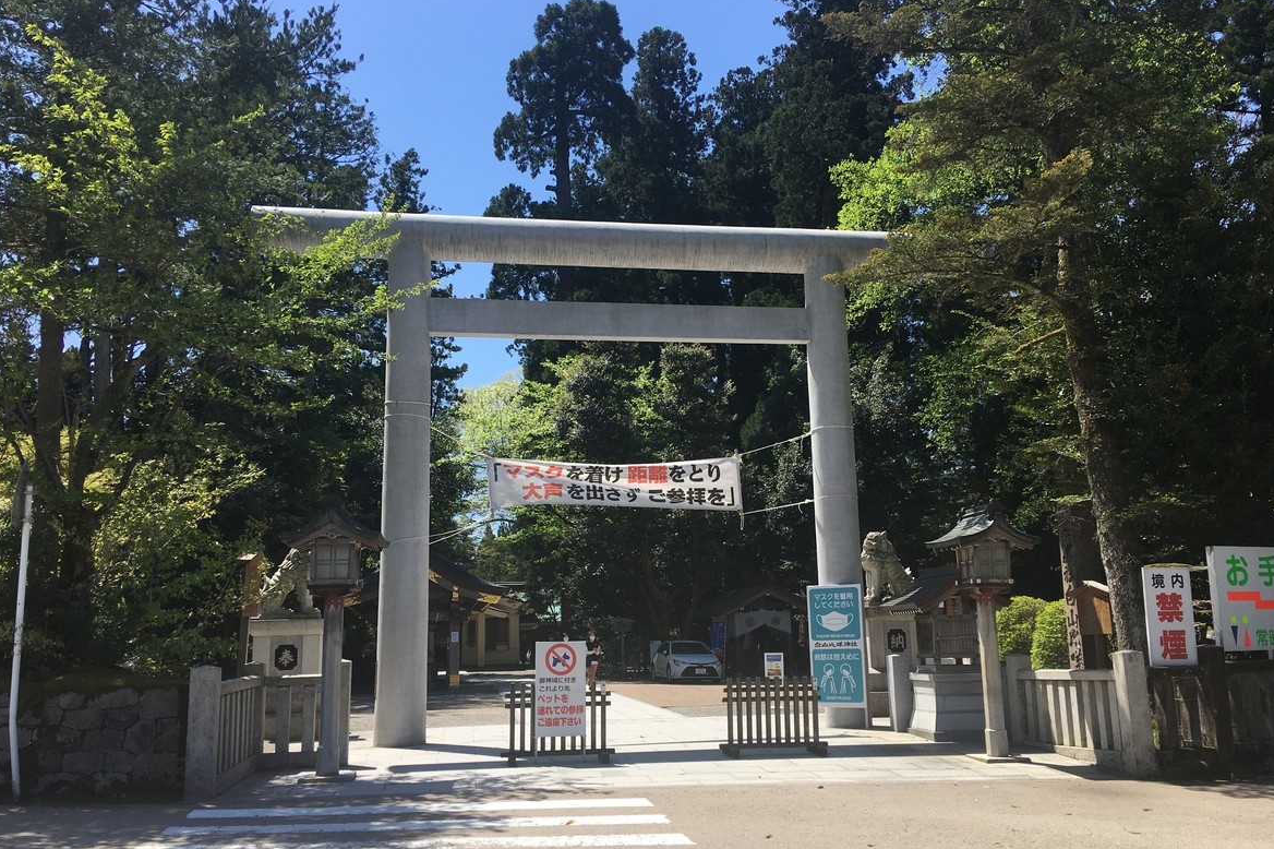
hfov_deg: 60.3
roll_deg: +2.7
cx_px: 649
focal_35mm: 31
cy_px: 468
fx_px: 1097
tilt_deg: +6.7
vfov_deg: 42.2
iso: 25
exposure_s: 1/1131
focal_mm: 4.15
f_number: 2.2
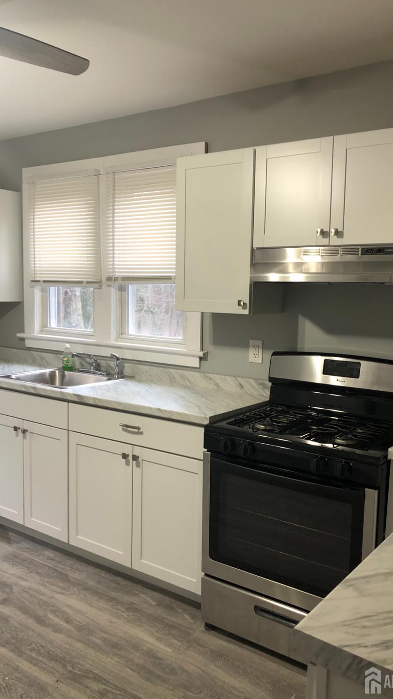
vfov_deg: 62.6
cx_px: 216
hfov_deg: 37.7
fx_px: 574
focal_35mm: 31
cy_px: 347
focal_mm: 3.99
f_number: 1.8
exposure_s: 1/24
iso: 32
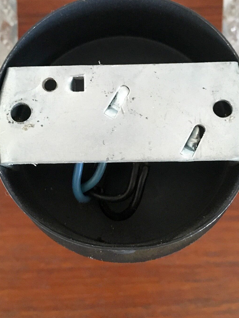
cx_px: 123
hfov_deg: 33.6
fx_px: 396
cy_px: 101
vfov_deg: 43.1
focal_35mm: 43
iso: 320
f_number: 2.2
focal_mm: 4.15
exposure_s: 1/17
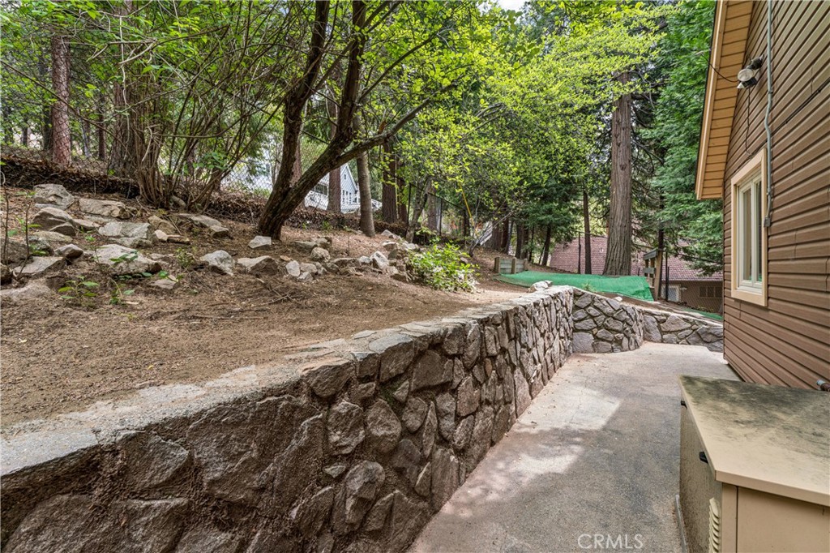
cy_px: 276
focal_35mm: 16
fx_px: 378
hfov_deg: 95.3
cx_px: 415
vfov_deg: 72.4
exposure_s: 1/5
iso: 100
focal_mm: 16.4
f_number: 22
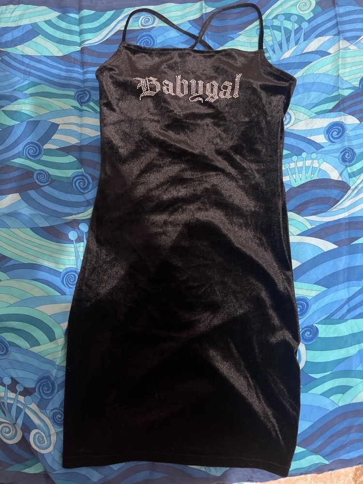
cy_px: 242
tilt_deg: -80.2
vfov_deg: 67.3
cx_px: 182
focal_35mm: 26
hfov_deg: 53.1
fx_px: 364
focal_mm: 5.7
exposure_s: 1/30
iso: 640
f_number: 1.5
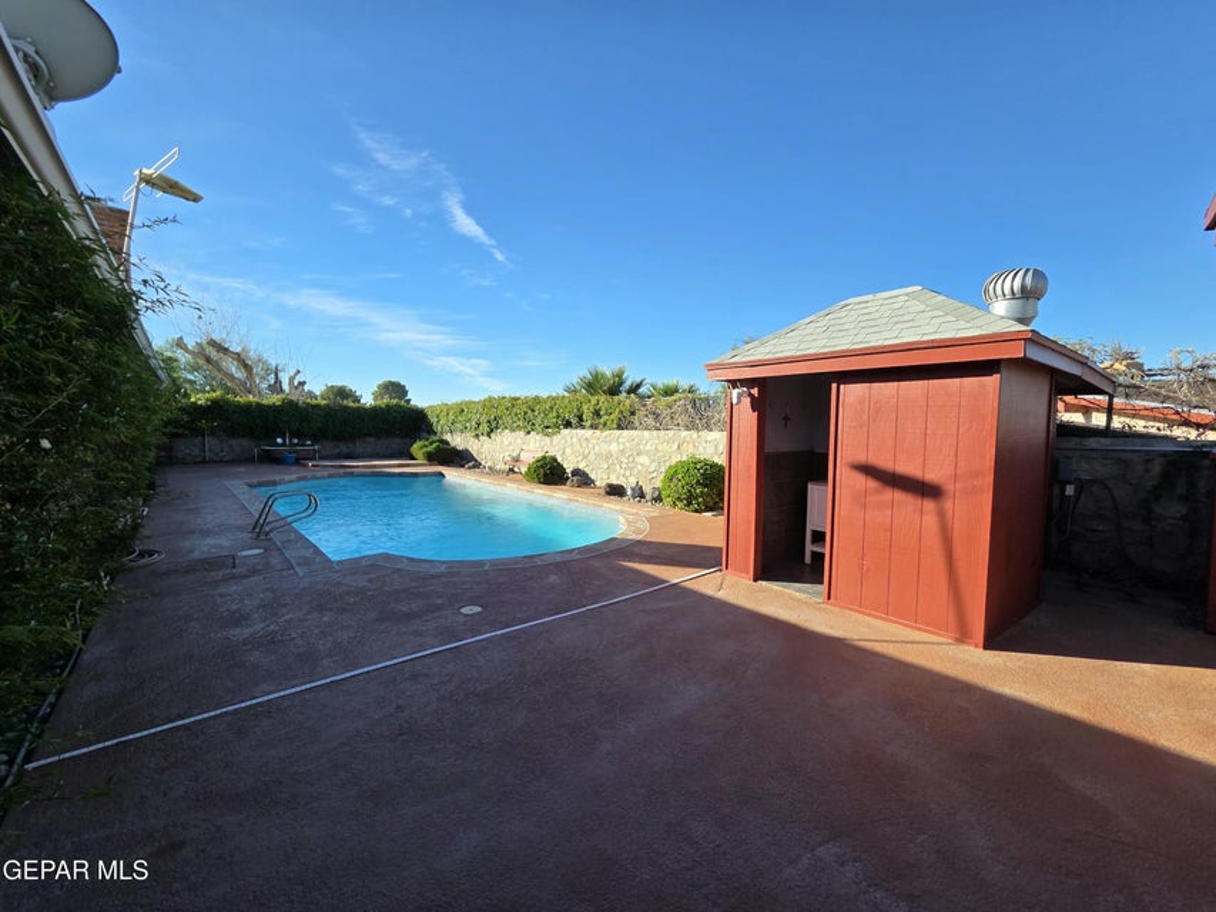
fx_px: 457
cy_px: 456
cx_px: 608
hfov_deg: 106.2
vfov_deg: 89.9
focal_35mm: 13
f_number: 2.2
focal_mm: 2.2
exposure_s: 1/1300
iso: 50
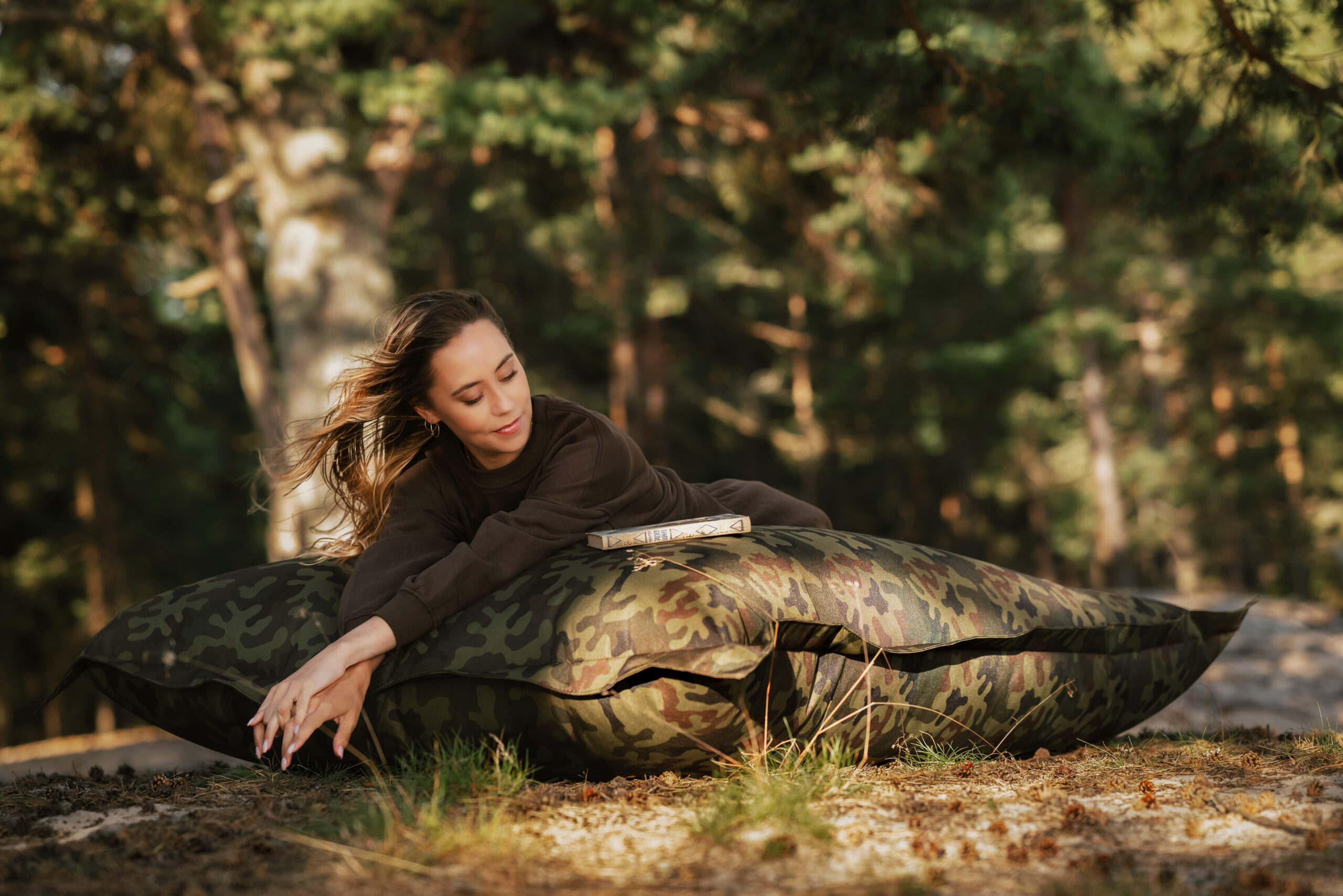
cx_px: 672
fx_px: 3171
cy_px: 448
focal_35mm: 85
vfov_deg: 16.1
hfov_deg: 23.9
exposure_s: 1/250
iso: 64
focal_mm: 85
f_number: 2.8
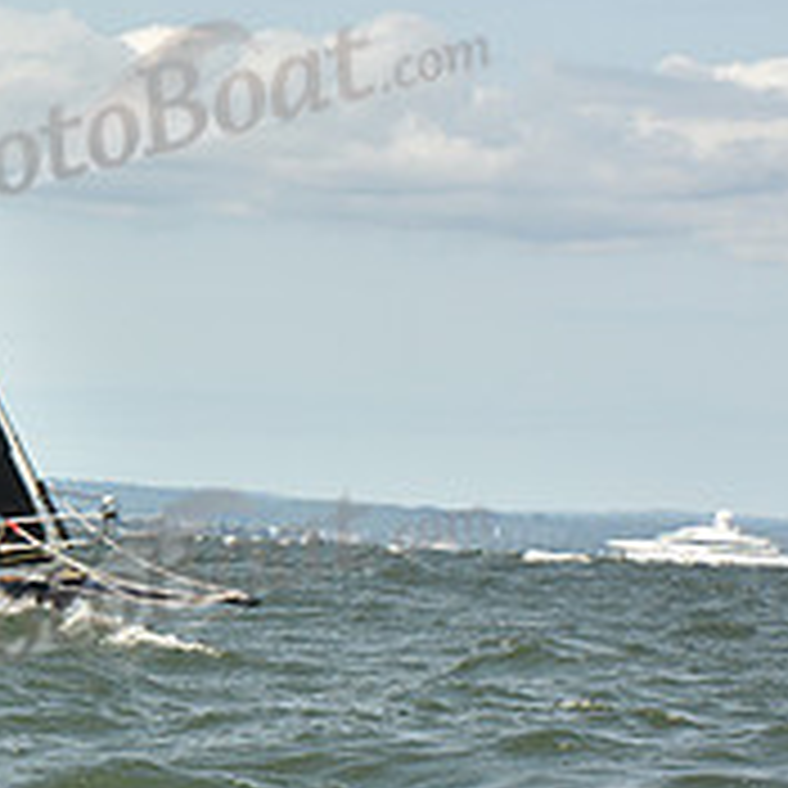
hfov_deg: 5.1
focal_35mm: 338
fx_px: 8705
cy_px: 412
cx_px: -374
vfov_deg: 5.2
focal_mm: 120
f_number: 8
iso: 250
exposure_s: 1/800
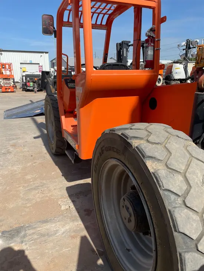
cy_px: 136
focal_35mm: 26
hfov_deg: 53.1
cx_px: 102
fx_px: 204
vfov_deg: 67.3
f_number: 1.6
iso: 32
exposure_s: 1/3125
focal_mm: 4.2
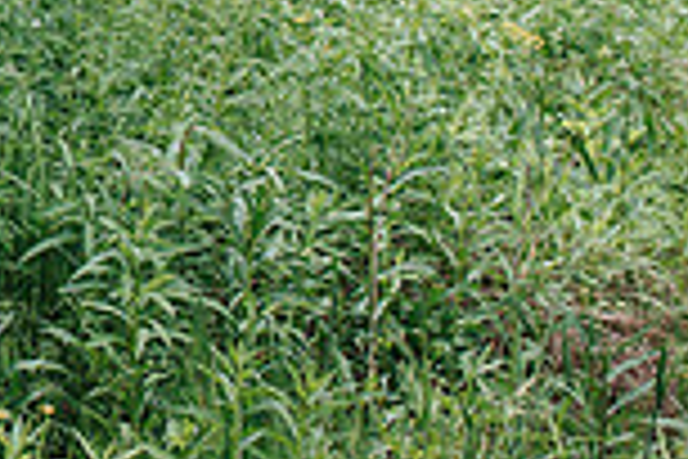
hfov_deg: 13.0
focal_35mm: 147
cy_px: -79
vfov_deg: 9.2
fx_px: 2809
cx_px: -448
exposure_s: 1/640
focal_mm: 35
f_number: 3.2
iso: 180
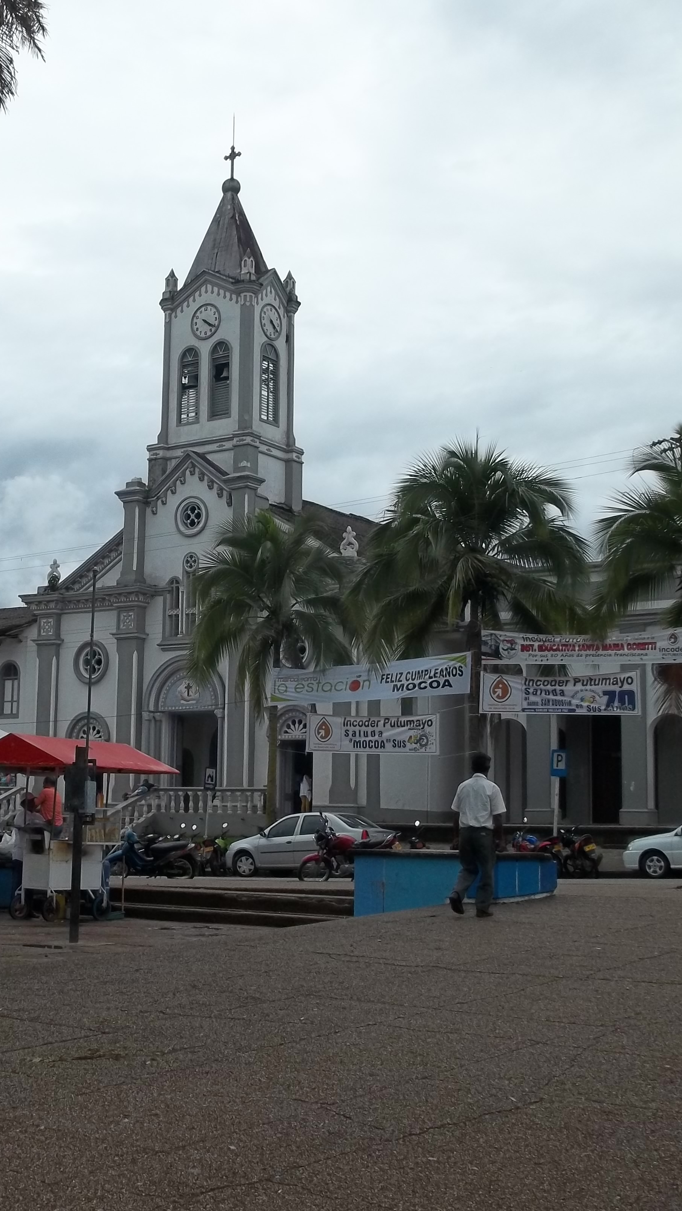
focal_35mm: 48
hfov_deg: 24.8
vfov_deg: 42.9
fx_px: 1543
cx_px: 211
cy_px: 606
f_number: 8
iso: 64
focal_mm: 5.9
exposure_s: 1/320
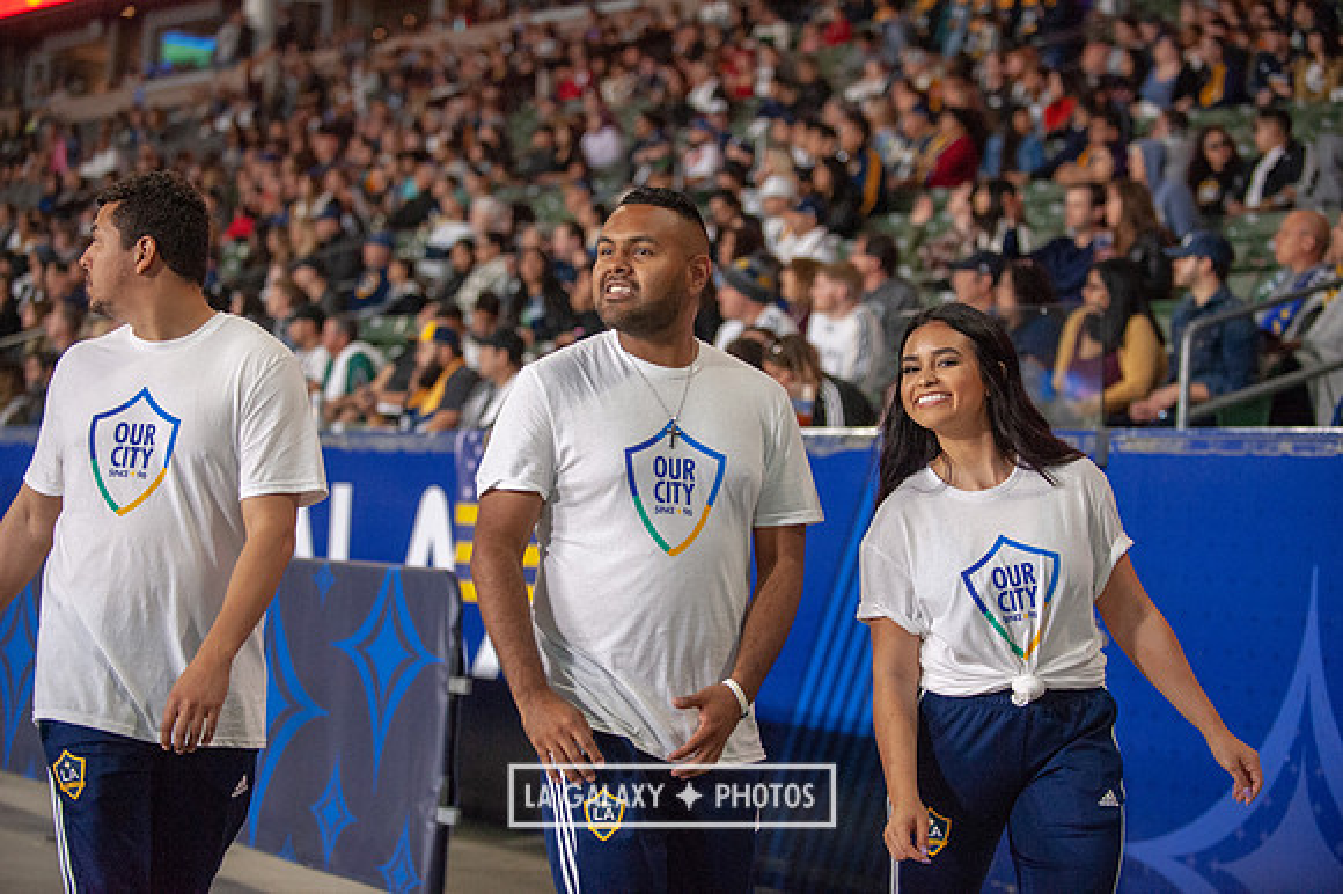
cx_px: 672
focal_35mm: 82
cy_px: 447
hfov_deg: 24.8
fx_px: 3057
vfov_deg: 16.6
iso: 3200
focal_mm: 82
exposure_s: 1/1250
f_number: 2.8
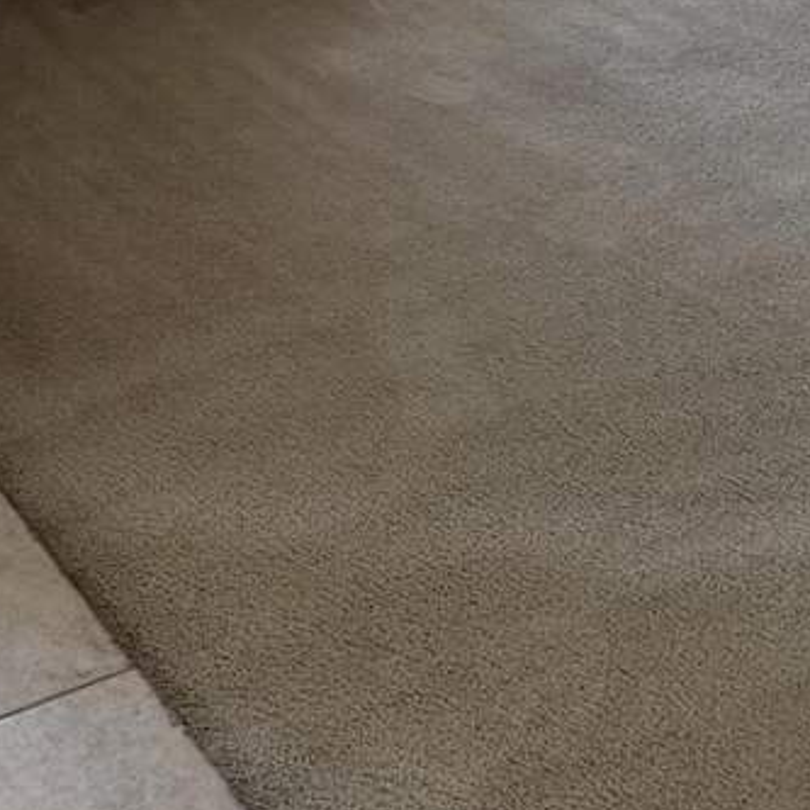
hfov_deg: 23.5
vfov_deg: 22.1
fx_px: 1800
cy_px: -311
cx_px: -117
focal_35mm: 68
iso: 80
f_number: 1.78
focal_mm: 6.86
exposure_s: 1/310
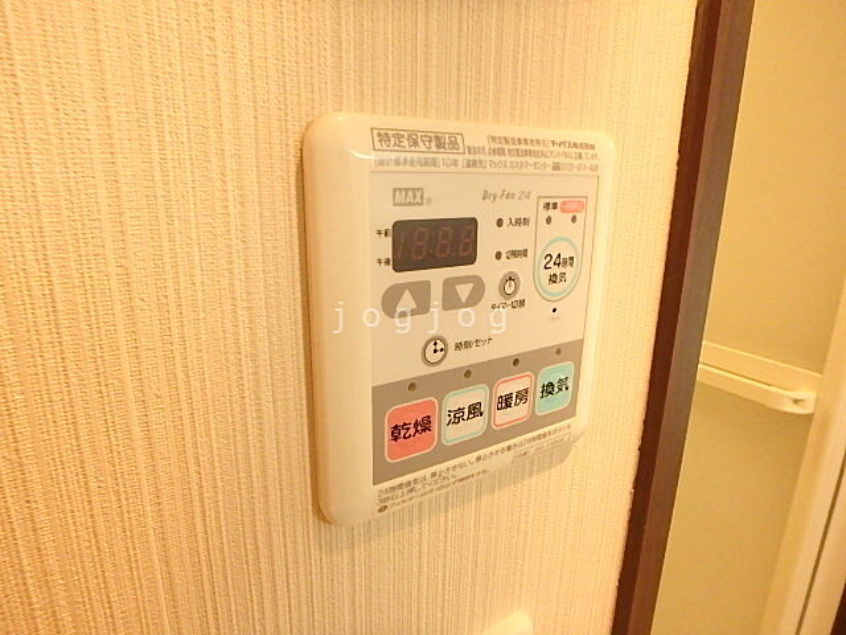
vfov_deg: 63.4
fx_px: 513
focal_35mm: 21
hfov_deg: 79.0
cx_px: 423
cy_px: 318
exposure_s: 1/30
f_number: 3.5
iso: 800
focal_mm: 3.7
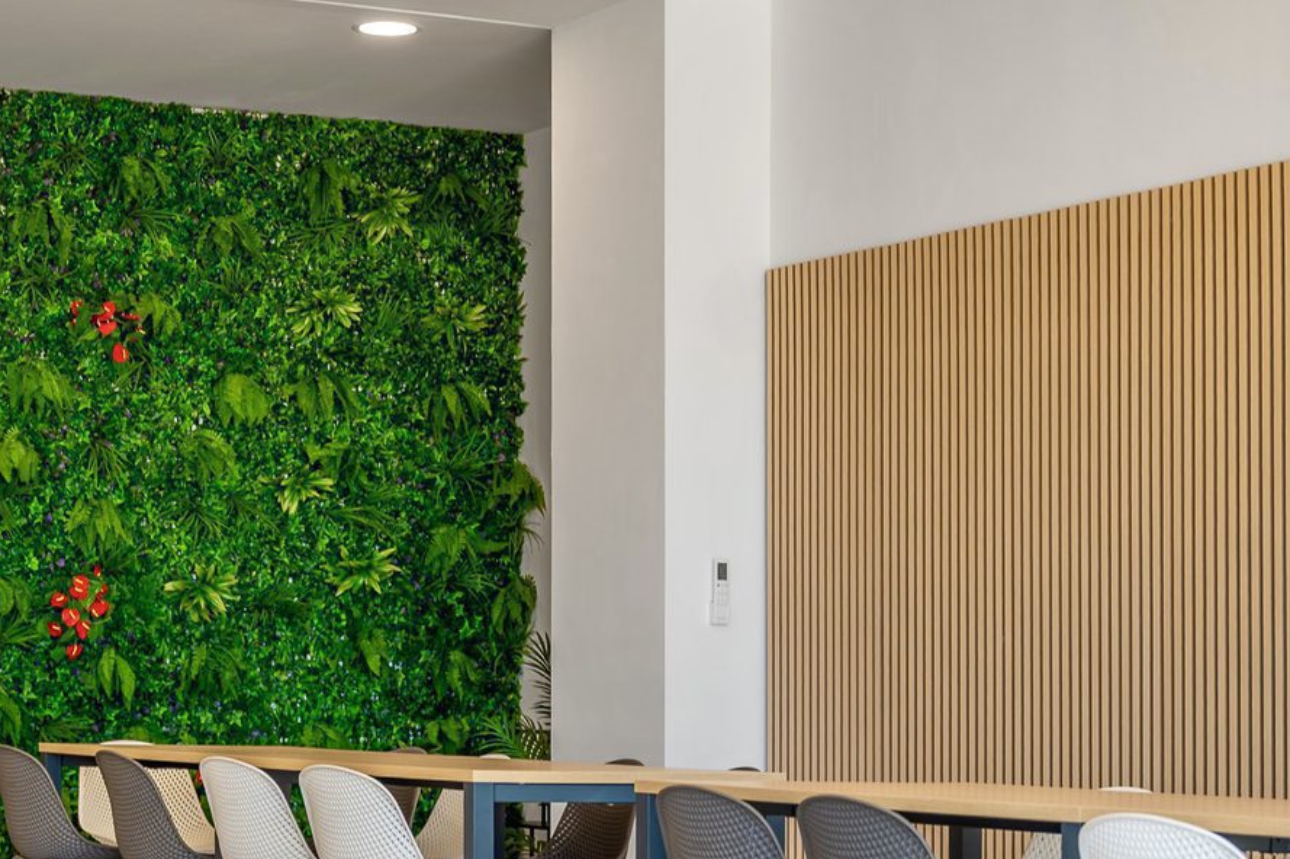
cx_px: 187
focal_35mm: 81
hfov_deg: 24.5
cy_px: 726
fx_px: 2901
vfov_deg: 16.7
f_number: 4
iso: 100
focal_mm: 45
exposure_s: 1/50
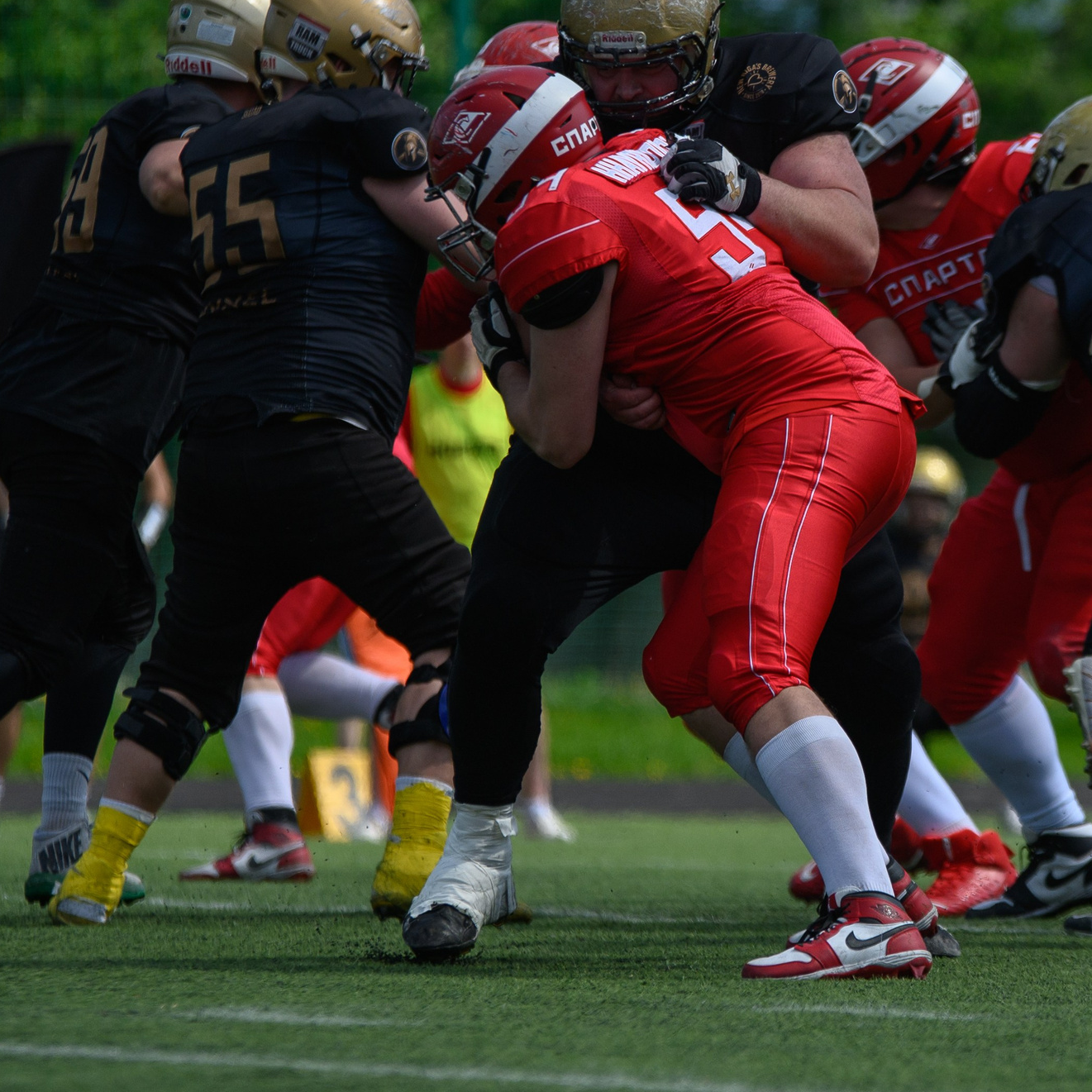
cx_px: 835
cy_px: 590
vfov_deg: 3.6
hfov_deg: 3.6
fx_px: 17595
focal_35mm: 493
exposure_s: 1/3200
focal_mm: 200
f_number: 3.5
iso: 160
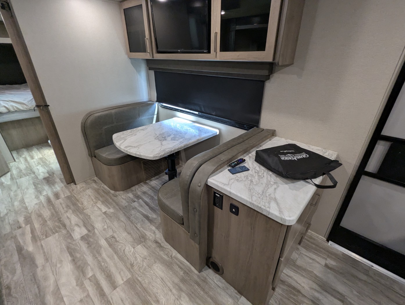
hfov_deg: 94.4
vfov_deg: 78.2
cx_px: 202
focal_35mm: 16
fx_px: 187
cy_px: 152
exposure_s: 1/55.2
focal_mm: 2.35
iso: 262
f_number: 2.2
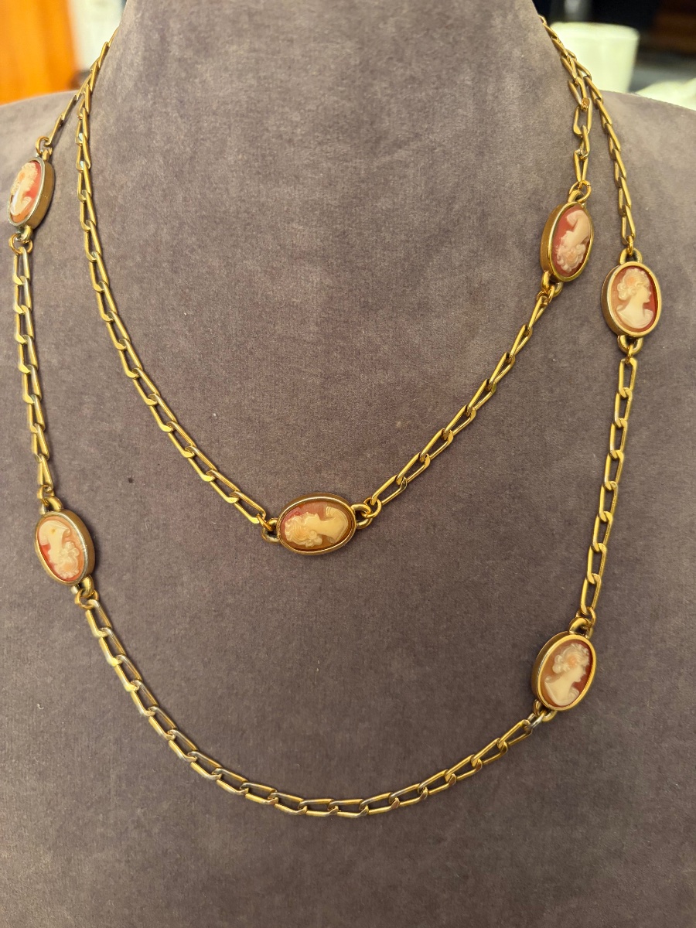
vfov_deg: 67.3
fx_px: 697
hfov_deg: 53.1
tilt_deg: -34.3
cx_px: 348
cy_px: 464
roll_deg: -2.1
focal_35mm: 26
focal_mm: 5.96
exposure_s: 1/50
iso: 320
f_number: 1.6
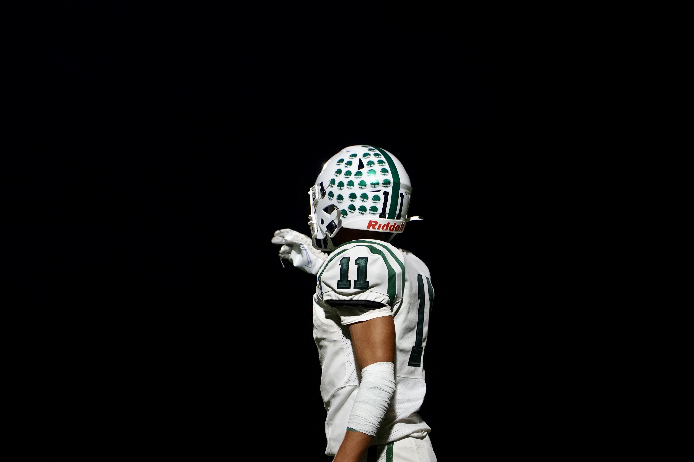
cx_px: 347
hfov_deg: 13.0
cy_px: 231
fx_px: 3036
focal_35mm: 158
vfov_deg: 8.7
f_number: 4
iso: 1600
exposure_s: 1/200
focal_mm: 105
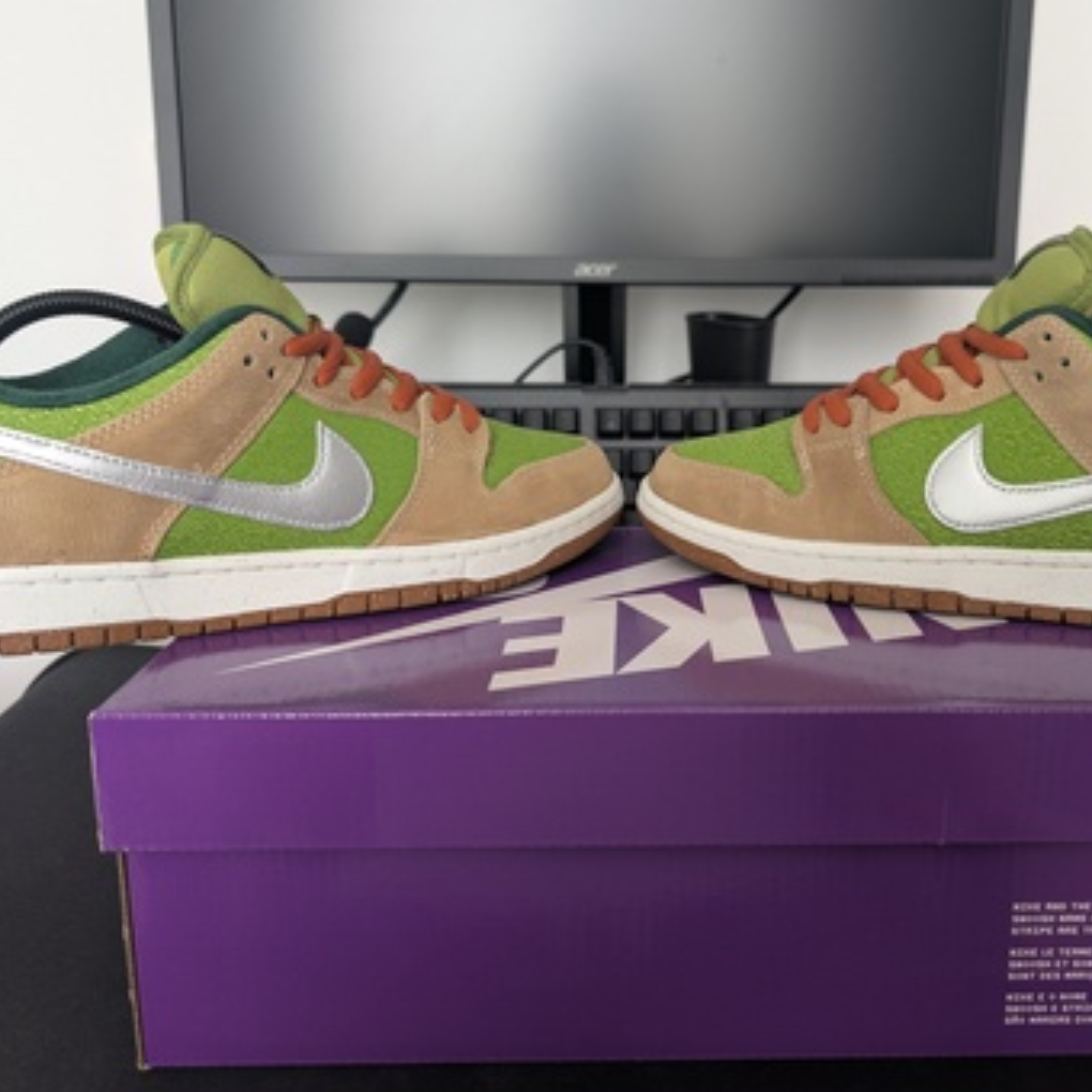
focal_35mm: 32
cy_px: 491
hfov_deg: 50.9
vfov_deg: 51.0
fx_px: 1142
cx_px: 633
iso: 39
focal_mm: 6.9
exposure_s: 1/15
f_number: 1.68
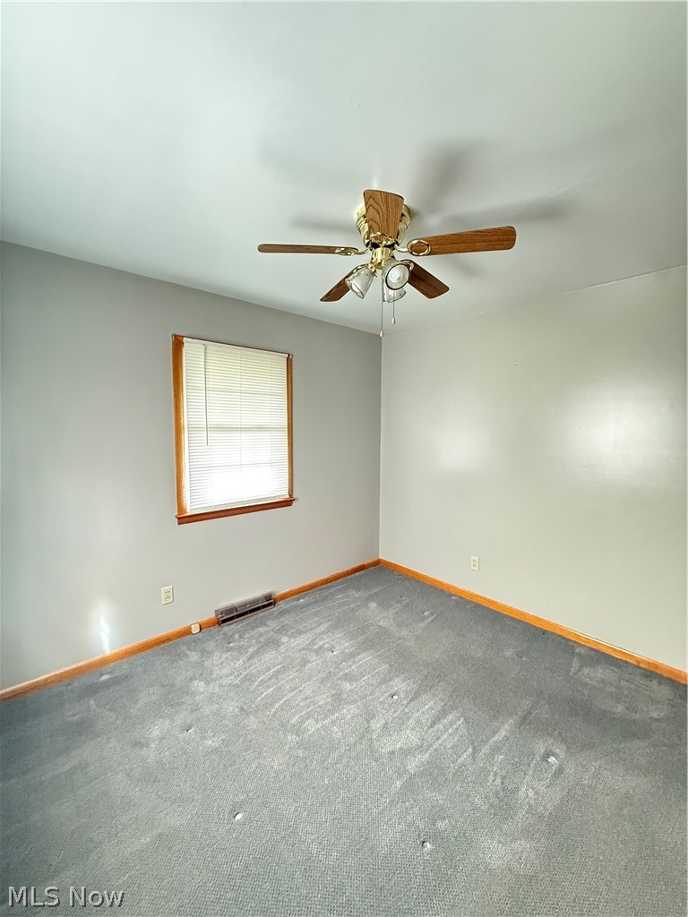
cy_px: 458
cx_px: 344
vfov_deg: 102.1
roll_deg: -0.2
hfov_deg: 85.7
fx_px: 371
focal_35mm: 14
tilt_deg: -4.8
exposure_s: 1/60
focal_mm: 2.22
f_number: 2.2
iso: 800
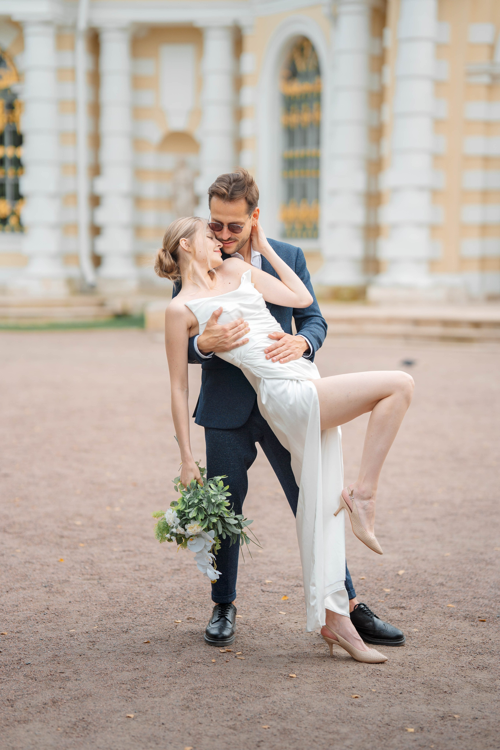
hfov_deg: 16.1
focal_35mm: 85
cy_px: 375
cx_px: 250
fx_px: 1771
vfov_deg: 23.9
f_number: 1.8
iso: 100
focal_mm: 85
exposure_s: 1/1600
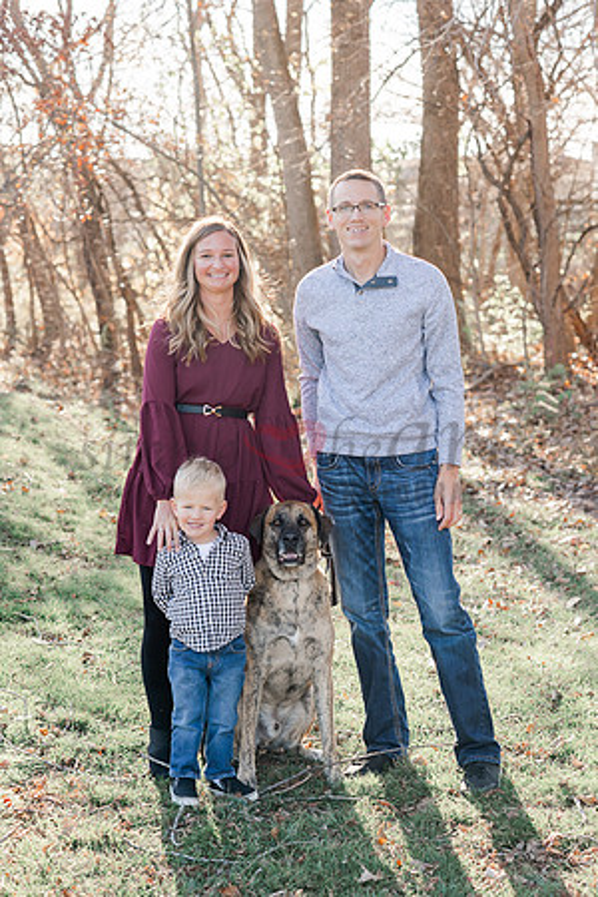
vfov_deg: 23.9
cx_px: 299
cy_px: 448
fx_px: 2118
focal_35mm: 85
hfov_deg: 16.1
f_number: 4.5
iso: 320
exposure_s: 1/400
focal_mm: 85
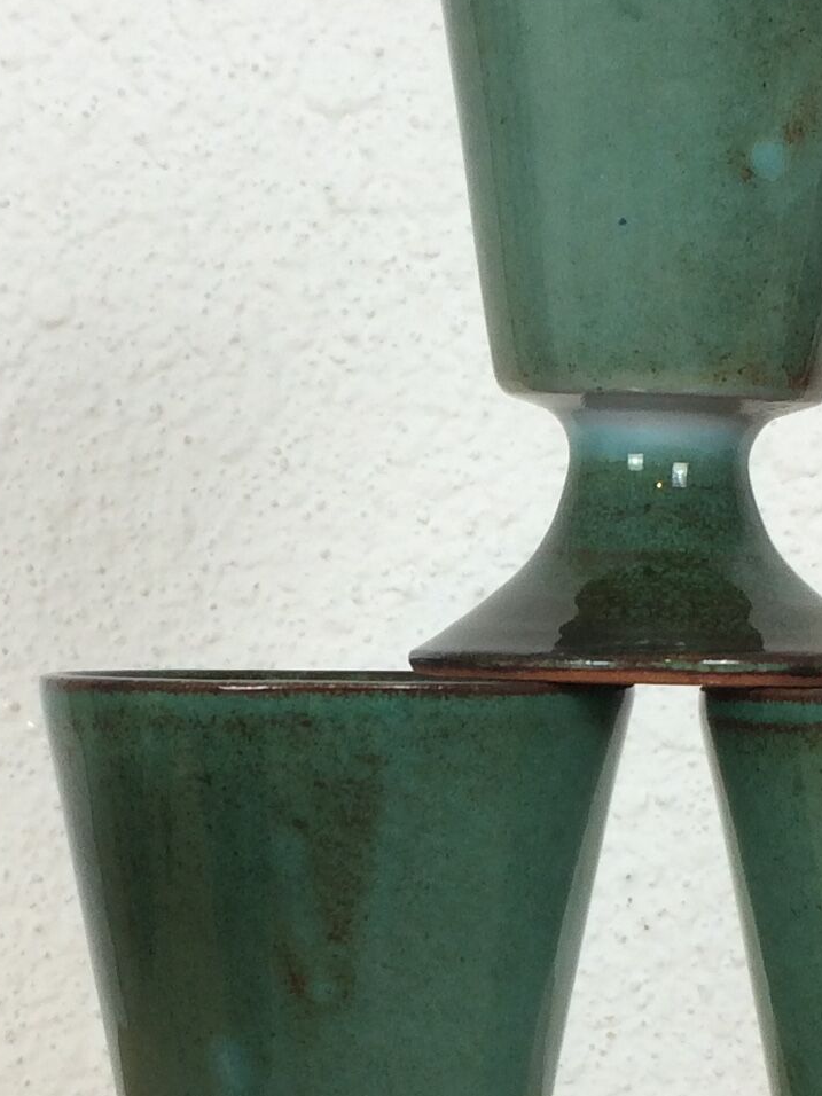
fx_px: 3135
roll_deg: +1.1
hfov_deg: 14.9
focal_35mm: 99
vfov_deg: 19.7
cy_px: 774
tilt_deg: -3.0
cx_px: 415
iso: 50
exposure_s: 1/50
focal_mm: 4.15
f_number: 2.2
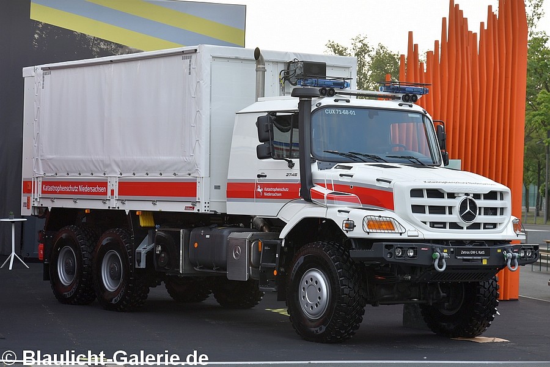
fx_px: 1299
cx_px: 275
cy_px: 184
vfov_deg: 16.1
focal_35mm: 85
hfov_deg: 23.9
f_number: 8
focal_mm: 85
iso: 400
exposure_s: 1/250
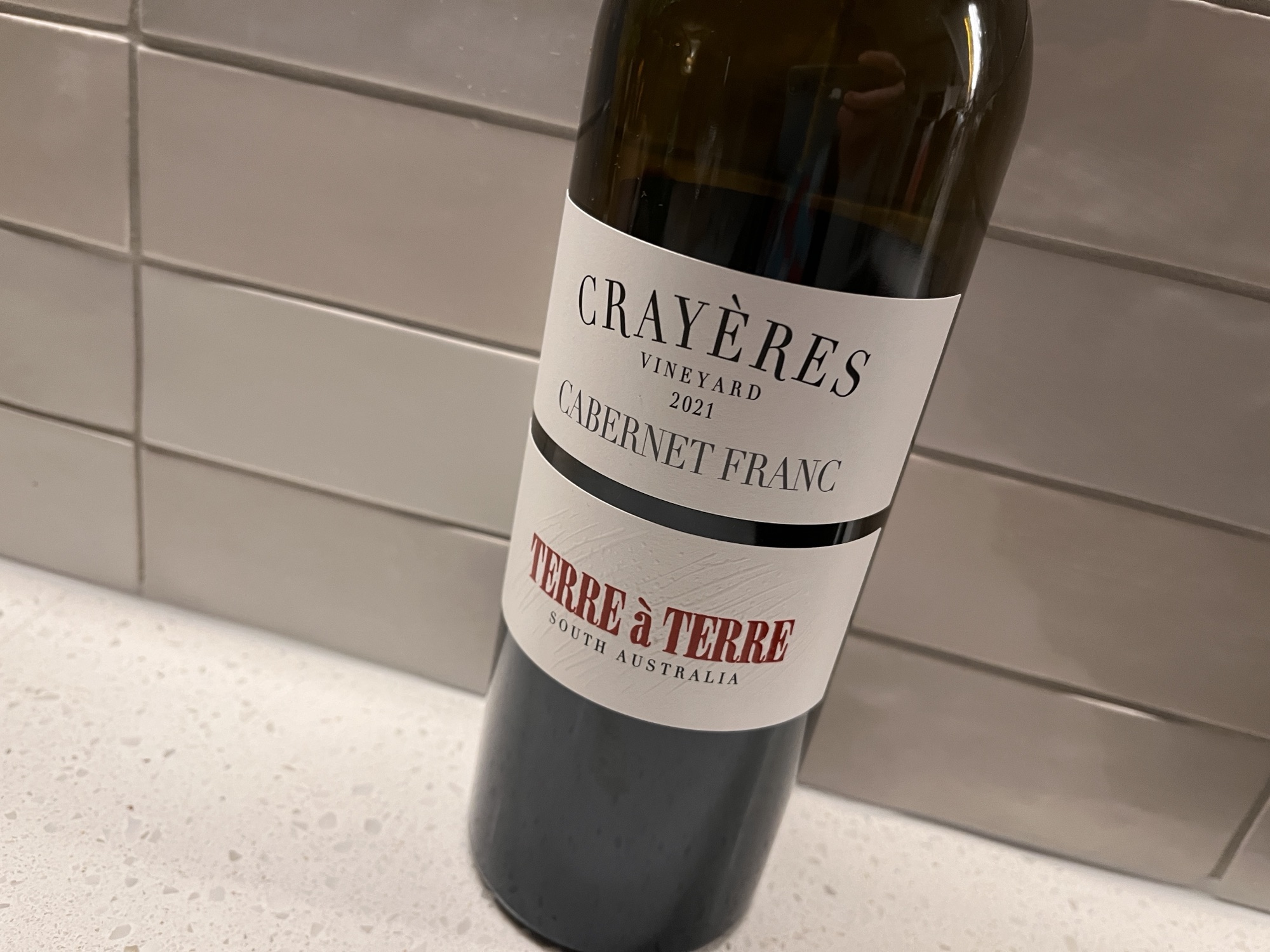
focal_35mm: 26
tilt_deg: -25.0
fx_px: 954
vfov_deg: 53.1
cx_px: 635
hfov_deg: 67.3
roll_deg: -13.1
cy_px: 476
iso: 200
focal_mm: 5.1
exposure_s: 1/50
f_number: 1.6
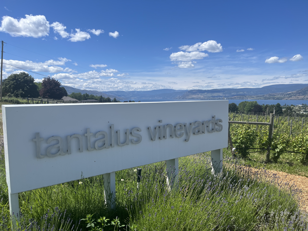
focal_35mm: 26
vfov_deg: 53.1
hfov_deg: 67.3
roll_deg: +0.8
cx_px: 154
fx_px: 231
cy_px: 116
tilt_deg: -3.1
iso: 50
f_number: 1.6
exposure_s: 1/4651
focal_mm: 5.1
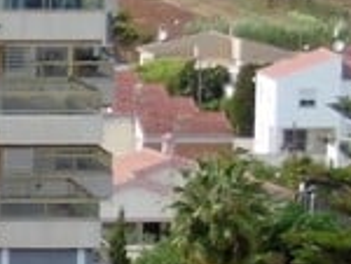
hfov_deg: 4.8
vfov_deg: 3.7
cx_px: -569
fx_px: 4083
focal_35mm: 402
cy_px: 540
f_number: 4.2
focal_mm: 10.5
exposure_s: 1/800
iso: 100
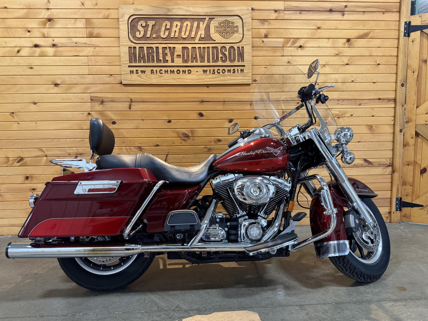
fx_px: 297
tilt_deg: -5.5
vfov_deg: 56.8
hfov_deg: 71.6
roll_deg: +1.0
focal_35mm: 24
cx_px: 214
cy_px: 160
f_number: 1.78
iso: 400
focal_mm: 6.76
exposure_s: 1/60
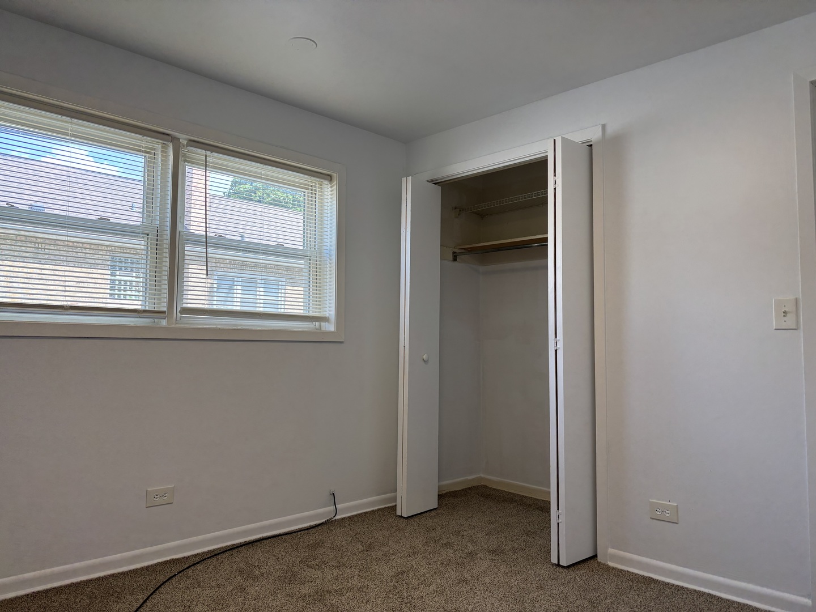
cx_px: 408
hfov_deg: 67.3
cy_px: 306
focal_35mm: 26
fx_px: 613
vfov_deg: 53.1
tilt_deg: +5.1
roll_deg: -1.2
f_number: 1.6
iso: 64
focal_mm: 5.96
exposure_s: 1/161
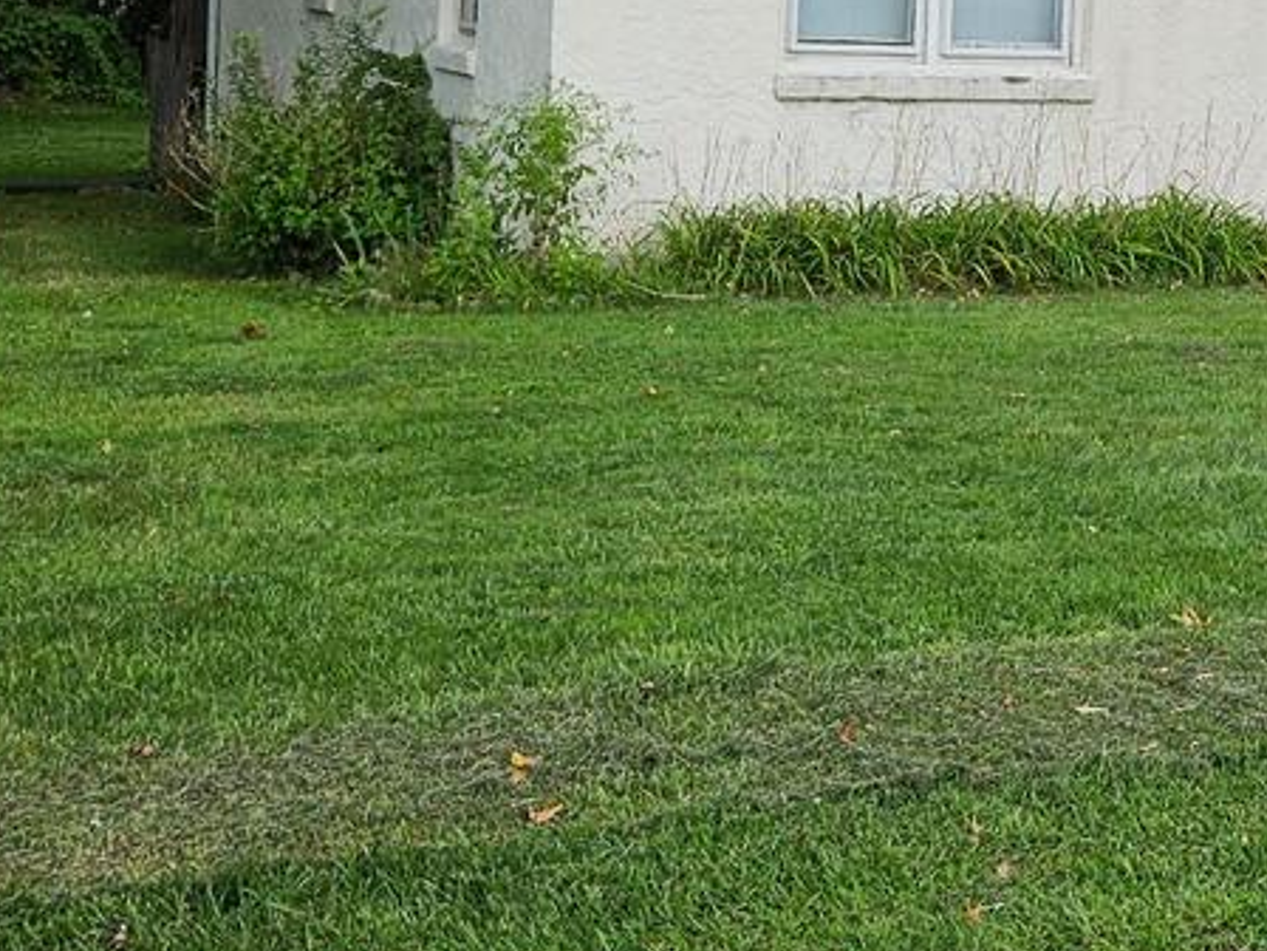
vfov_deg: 19.3
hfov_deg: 25.2
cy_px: -25
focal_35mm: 74
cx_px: 1227
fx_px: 2709
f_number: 1.8
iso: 25
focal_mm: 5.4
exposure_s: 1/1102
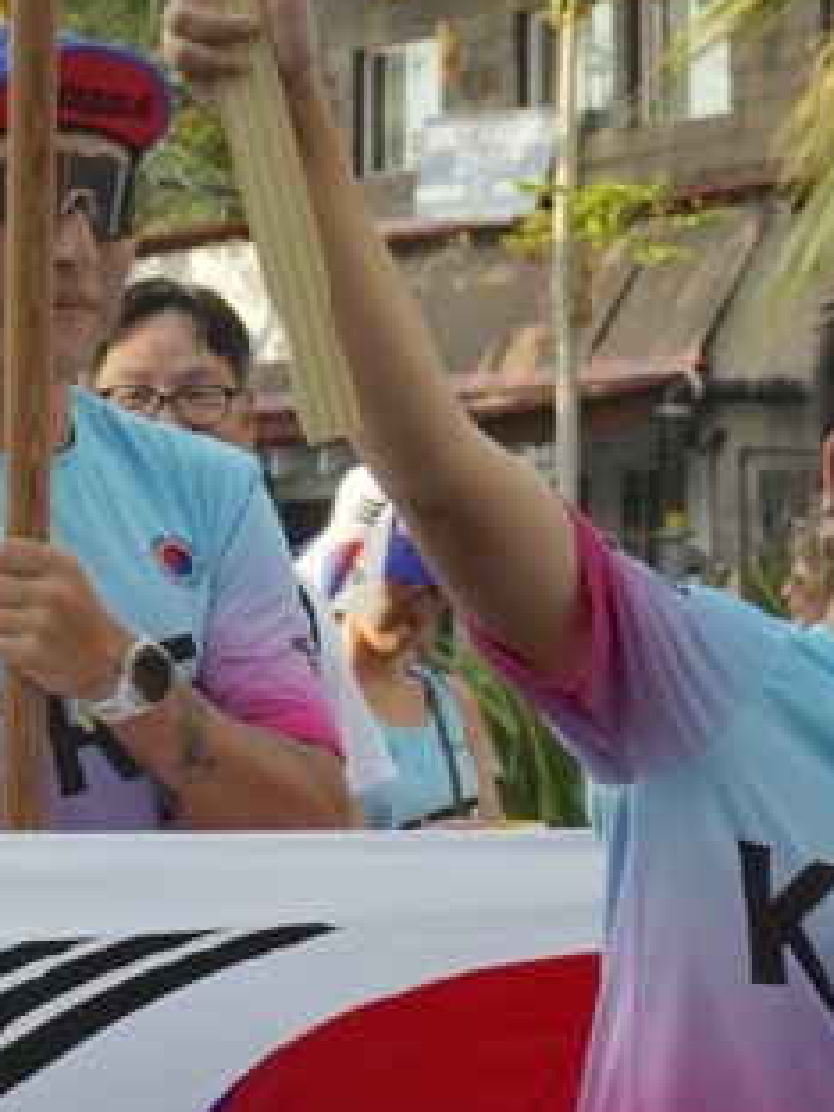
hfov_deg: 6.2
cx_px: 221
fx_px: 7678
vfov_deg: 8.3
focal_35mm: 239
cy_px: 912
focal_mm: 48
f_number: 7.1
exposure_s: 1/640
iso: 800
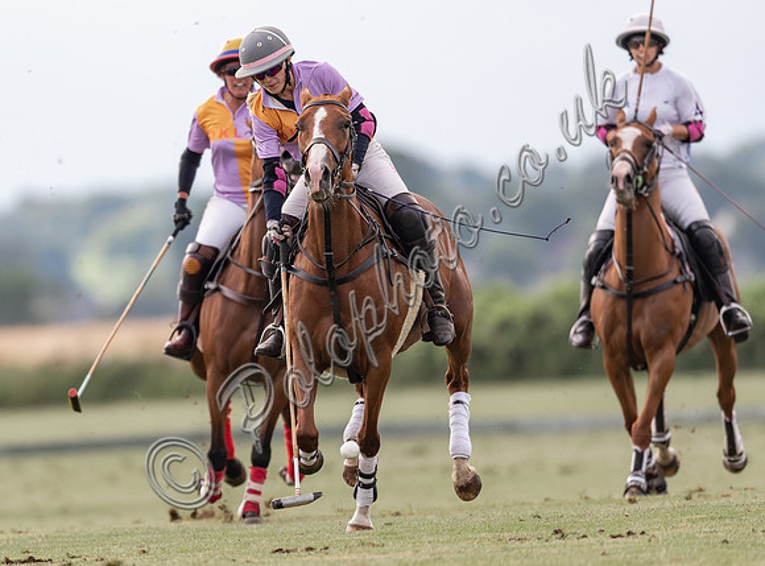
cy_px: 331
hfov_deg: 2.9
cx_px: 264
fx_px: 15301
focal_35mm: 696
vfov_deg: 2.1
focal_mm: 500
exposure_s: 1/1250
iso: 400
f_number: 4
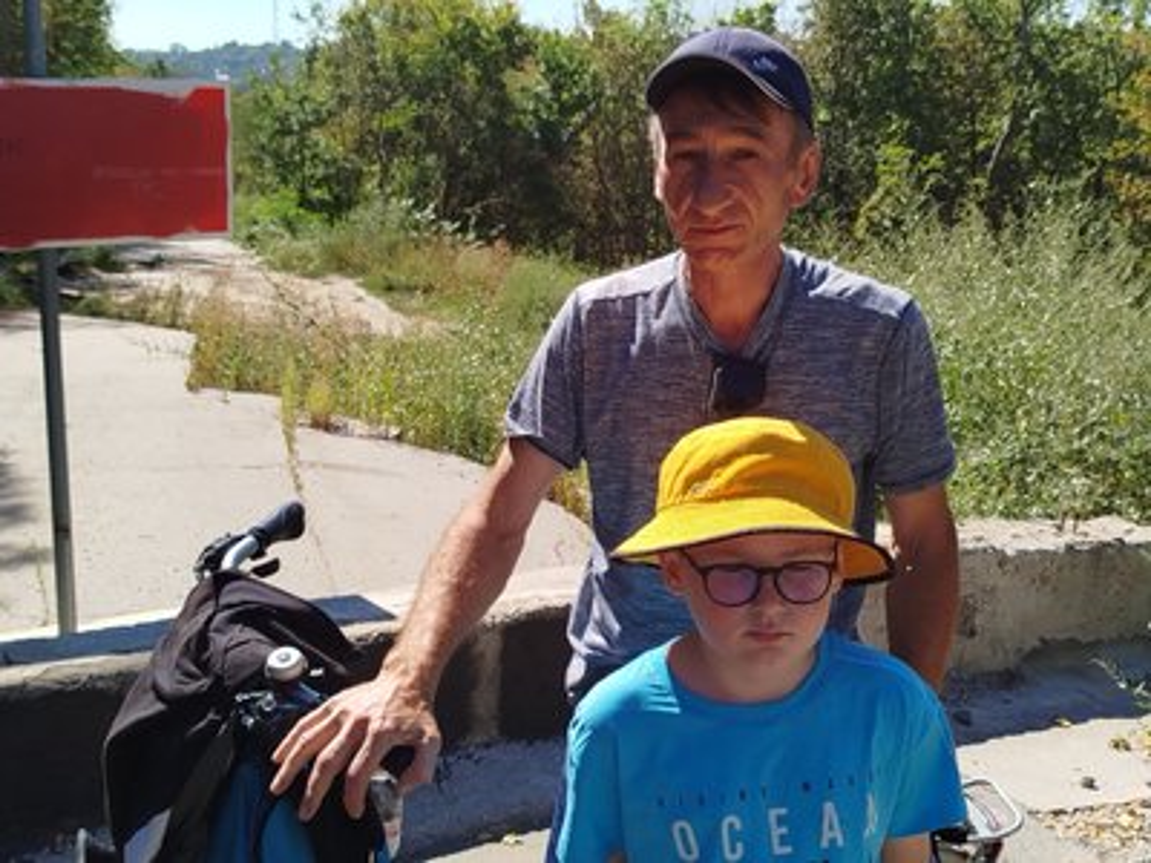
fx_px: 1596
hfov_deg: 39.7
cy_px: 432
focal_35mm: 48
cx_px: 576
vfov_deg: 30.3
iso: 50
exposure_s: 1/815
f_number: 1.7
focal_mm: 5.31
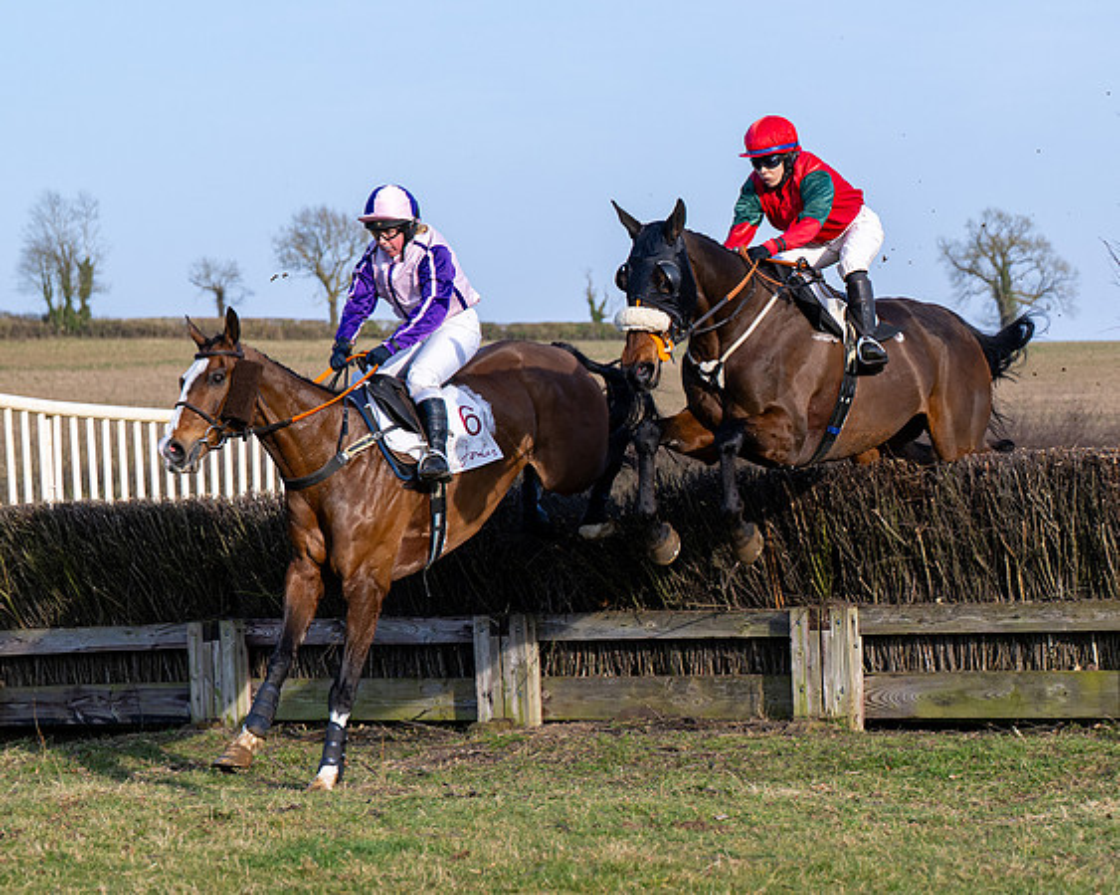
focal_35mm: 122
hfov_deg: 15.7
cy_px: 401
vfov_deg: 12.6
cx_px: 722
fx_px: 4047
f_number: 4
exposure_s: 1/2000
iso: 250
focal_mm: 70
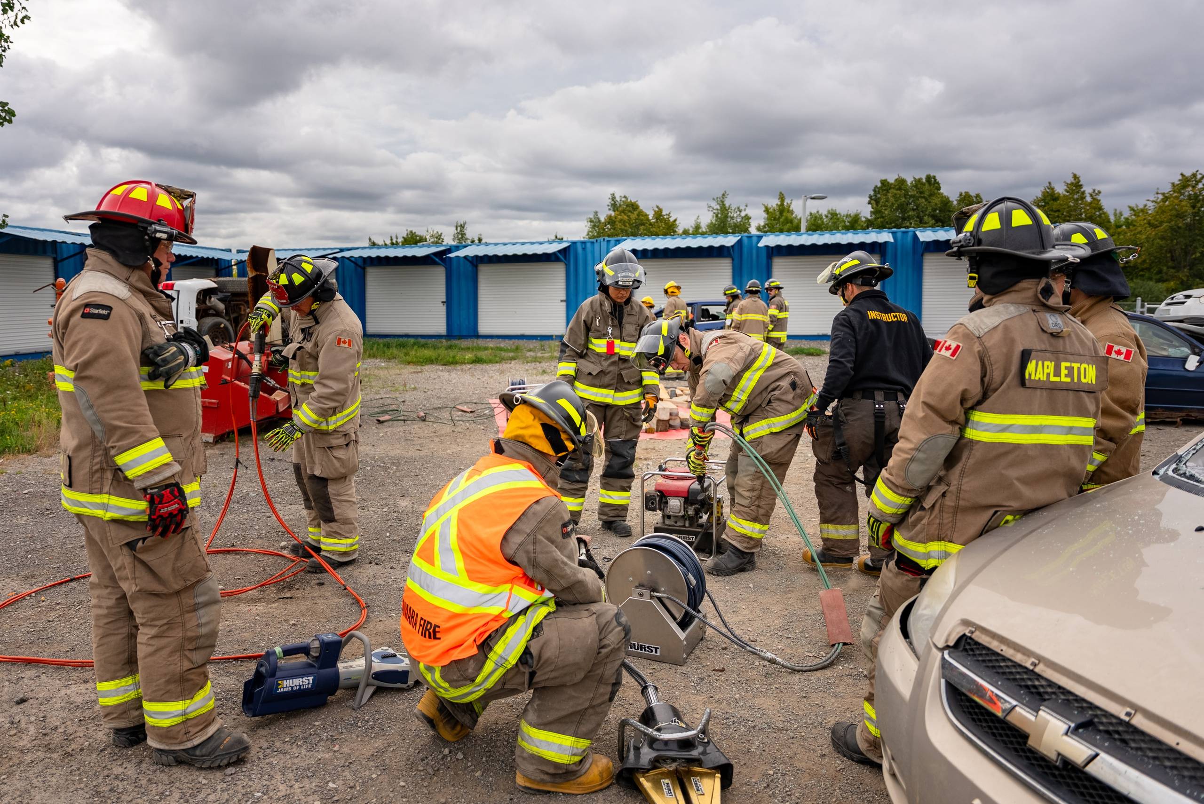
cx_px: 582
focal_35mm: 26
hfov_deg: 69.2
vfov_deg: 49.5
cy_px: 370
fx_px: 872
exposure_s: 1/1250
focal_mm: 24
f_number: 2.8
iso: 100
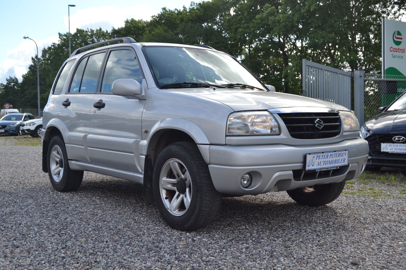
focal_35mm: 39
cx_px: 203
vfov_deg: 34.2
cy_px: 135
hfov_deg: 49.6
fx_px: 440
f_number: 7.1
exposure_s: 1/200
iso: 100
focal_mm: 26
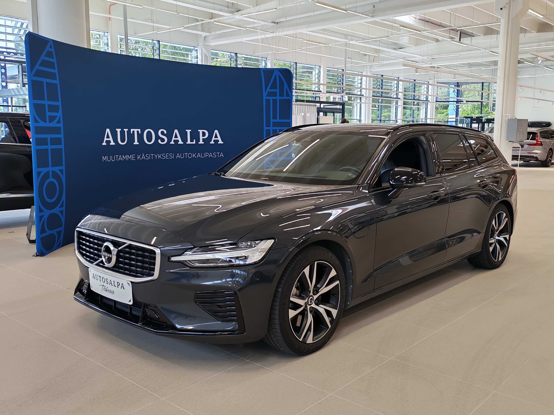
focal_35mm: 35
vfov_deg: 40.7
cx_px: 277
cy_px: 208
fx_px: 560
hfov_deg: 52.6
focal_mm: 6.12
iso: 80
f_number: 1.9
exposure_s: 1/100
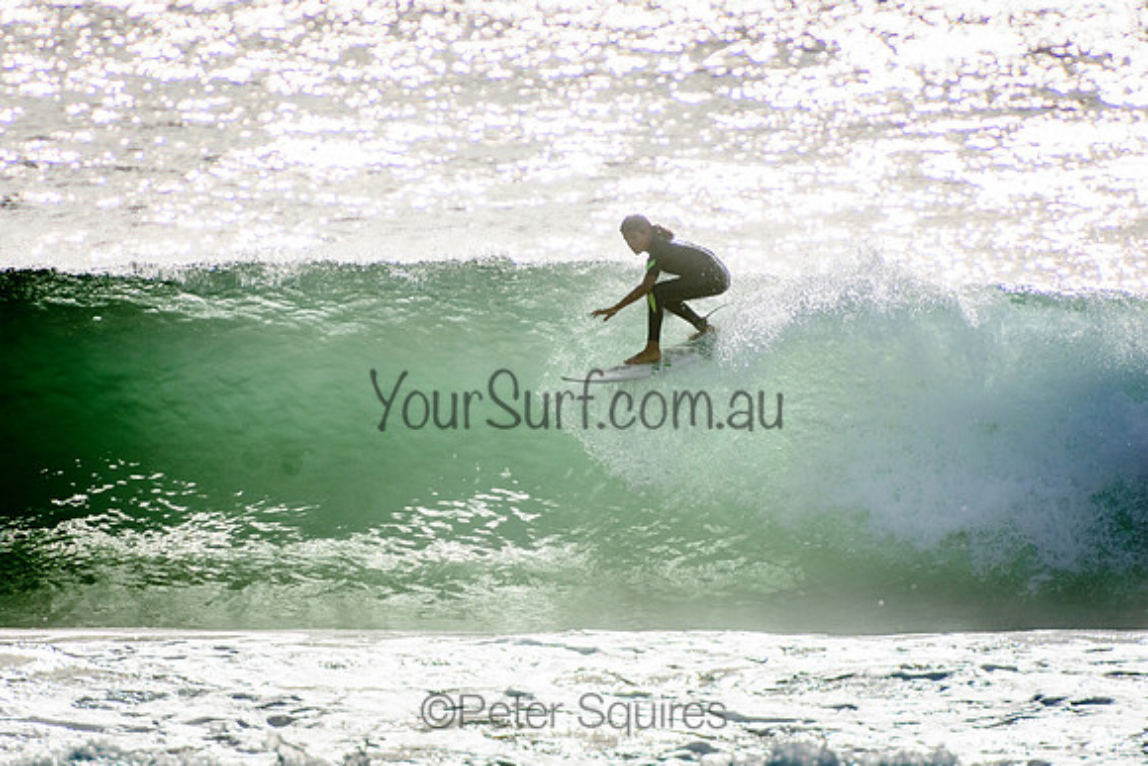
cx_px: 574
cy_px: 383
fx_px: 19137
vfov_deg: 2.3
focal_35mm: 600
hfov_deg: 3.4
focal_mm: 400
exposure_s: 1/2000
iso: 140
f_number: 5.6
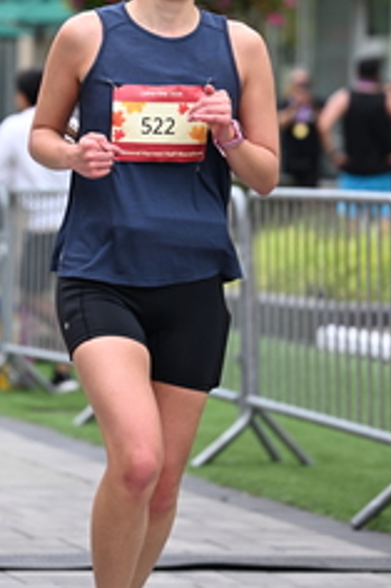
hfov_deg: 6.3
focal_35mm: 217
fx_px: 3540
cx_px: 91
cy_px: 97
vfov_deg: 9.5
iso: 640
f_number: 2.8
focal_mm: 93
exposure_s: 1/2000
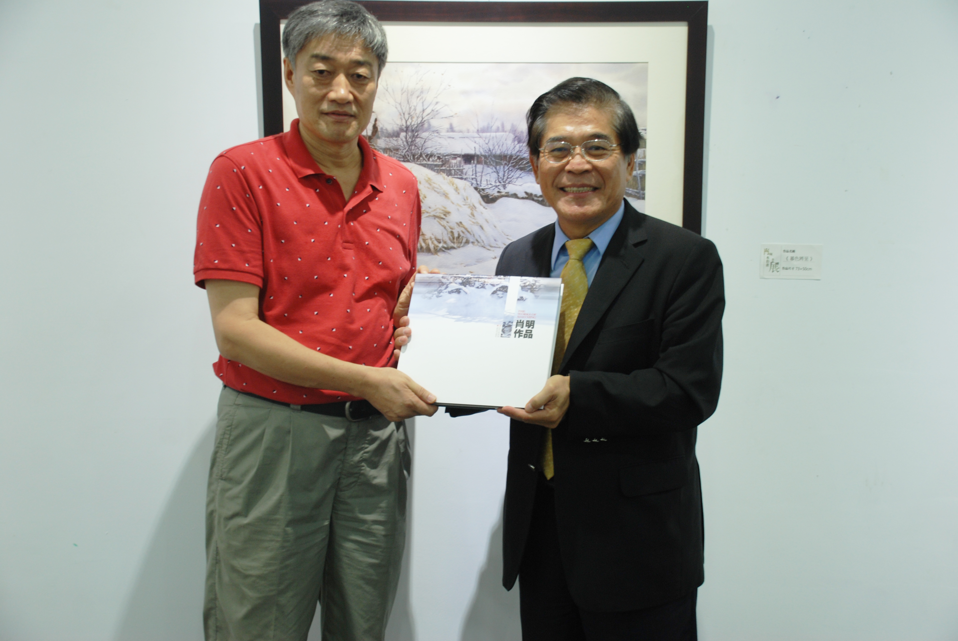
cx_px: 479
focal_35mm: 48
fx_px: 1279
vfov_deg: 28.2
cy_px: 320
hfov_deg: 41.1
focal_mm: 32
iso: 200
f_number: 4.2
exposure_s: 1/10
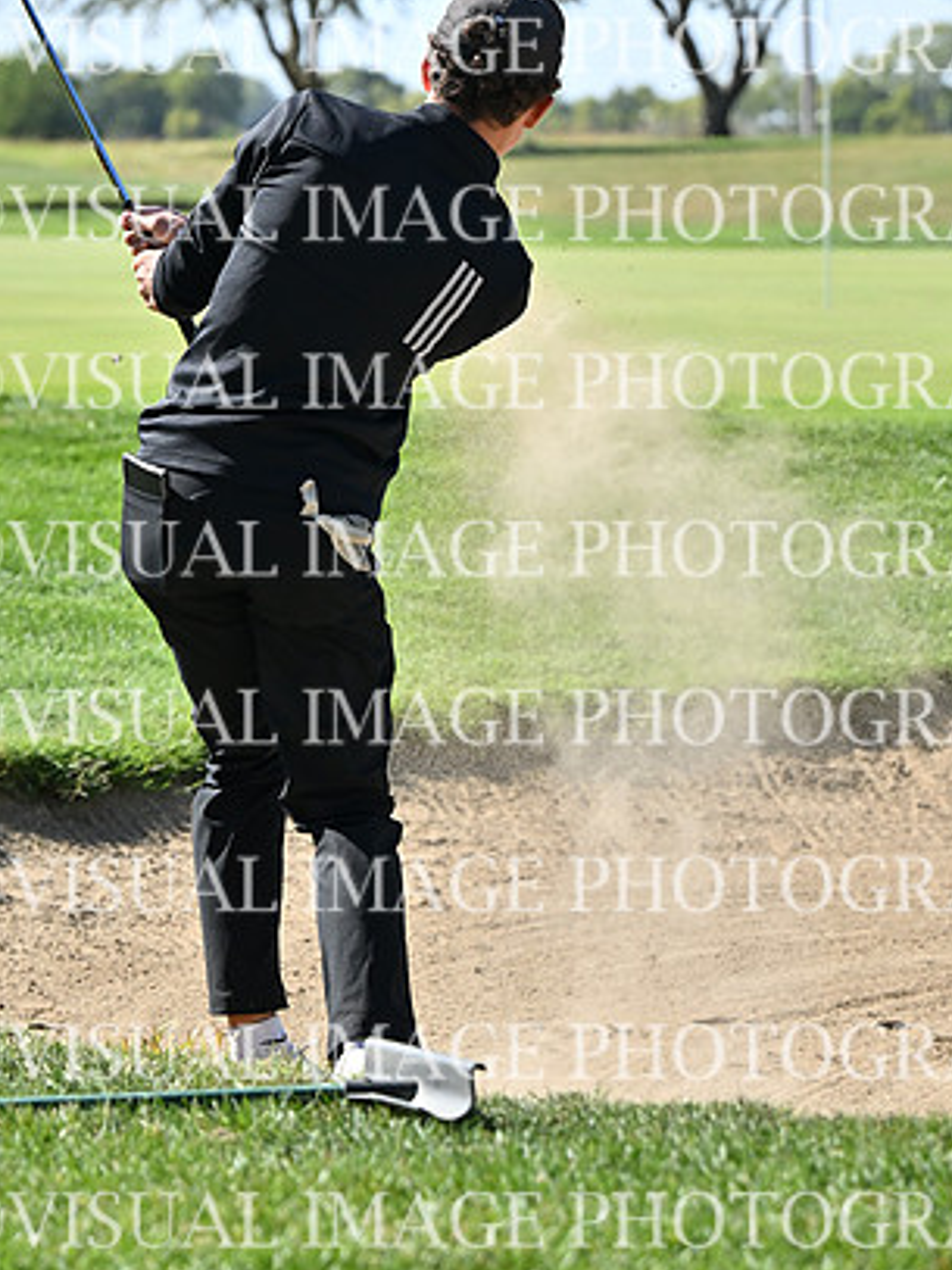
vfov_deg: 11.2
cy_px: 465
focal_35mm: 177
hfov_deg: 8.4
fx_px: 6494
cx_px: 548
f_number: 4
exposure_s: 1/2000
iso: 200
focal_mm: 86
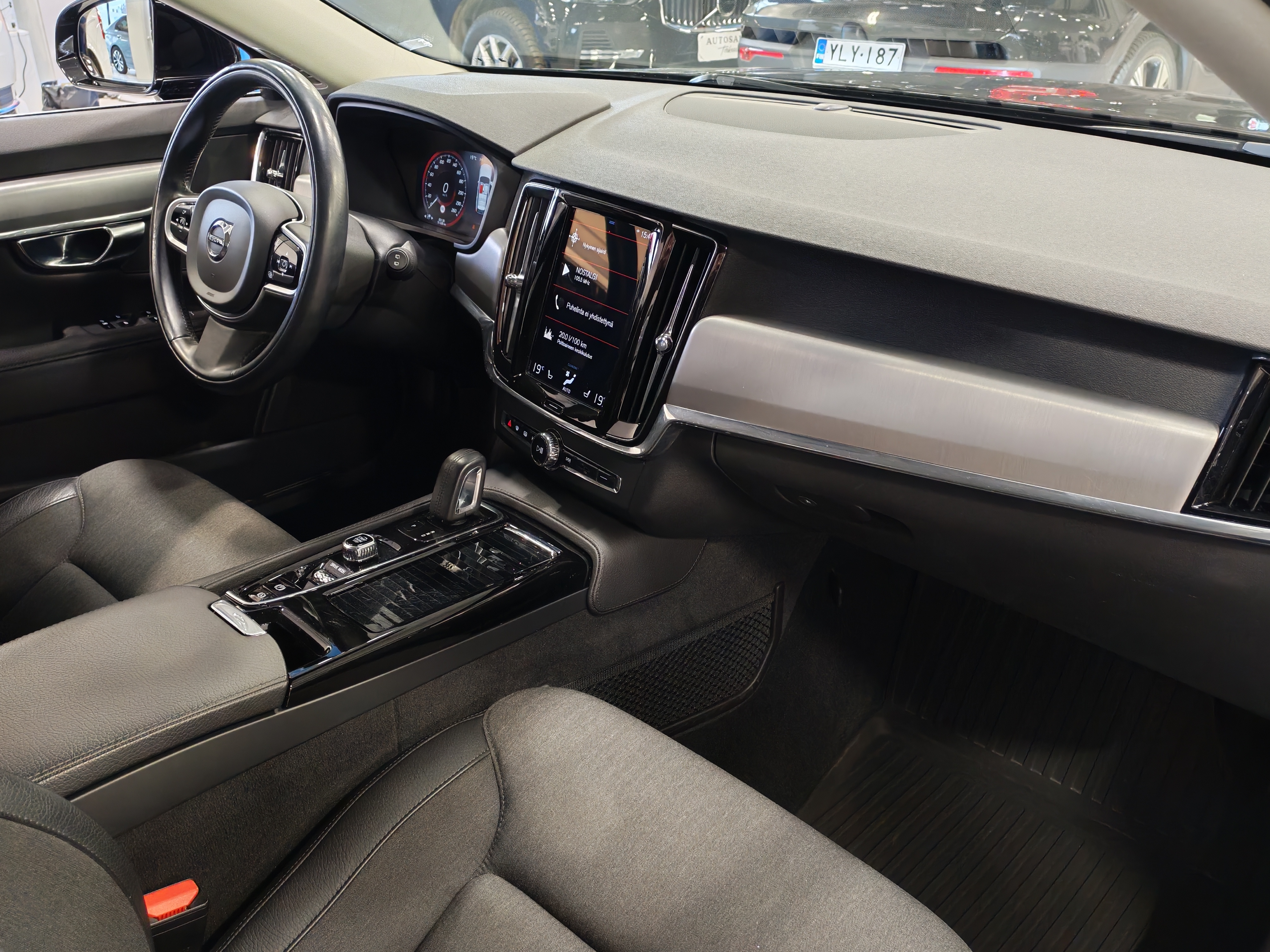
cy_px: 476
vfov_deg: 45.4
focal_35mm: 31
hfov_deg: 58.4
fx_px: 1137
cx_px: 635
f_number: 1.9
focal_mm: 6.12
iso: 1225
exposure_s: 1/50
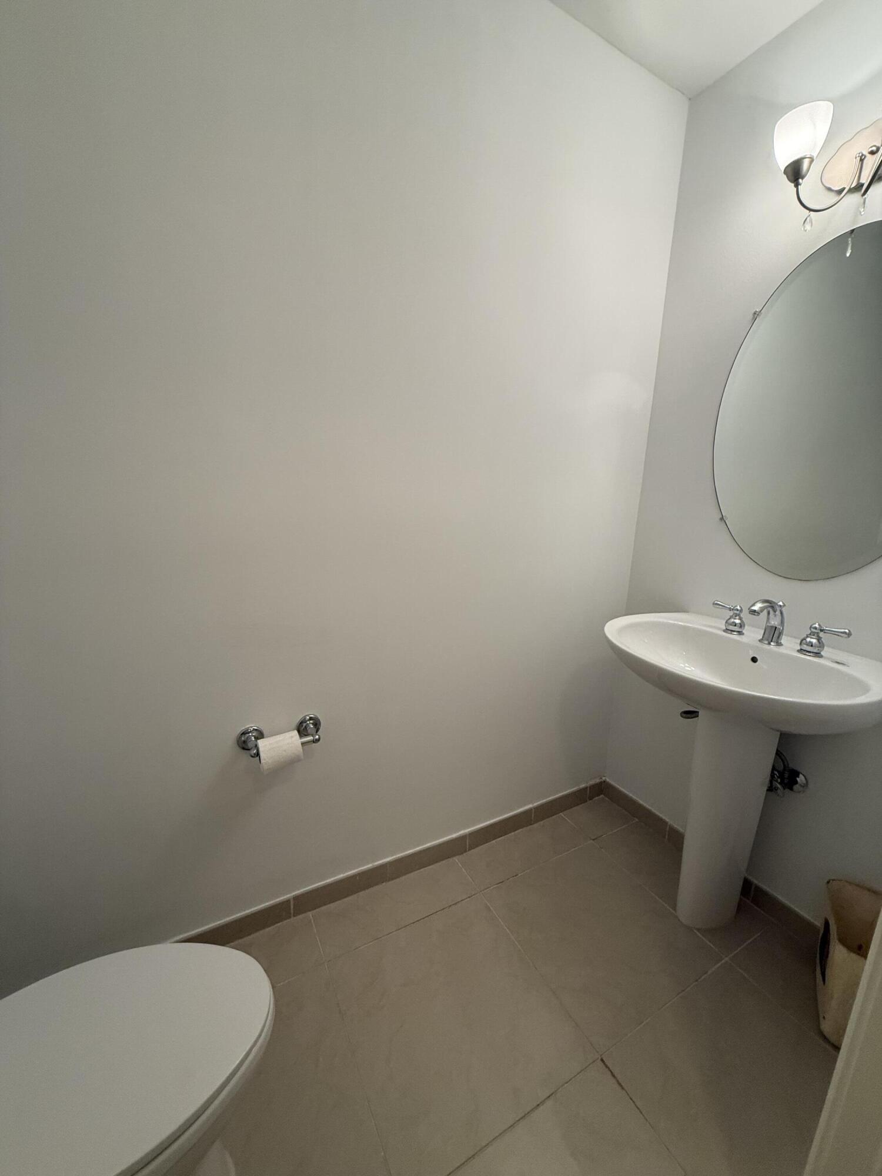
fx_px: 476
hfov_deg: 85.7
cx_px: 441
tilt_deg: -9.7
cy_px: 588
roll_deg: -2.1
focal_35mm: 14
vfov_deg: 102.1
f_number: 2.2
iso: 200
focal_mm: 2.22
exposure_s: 1/120
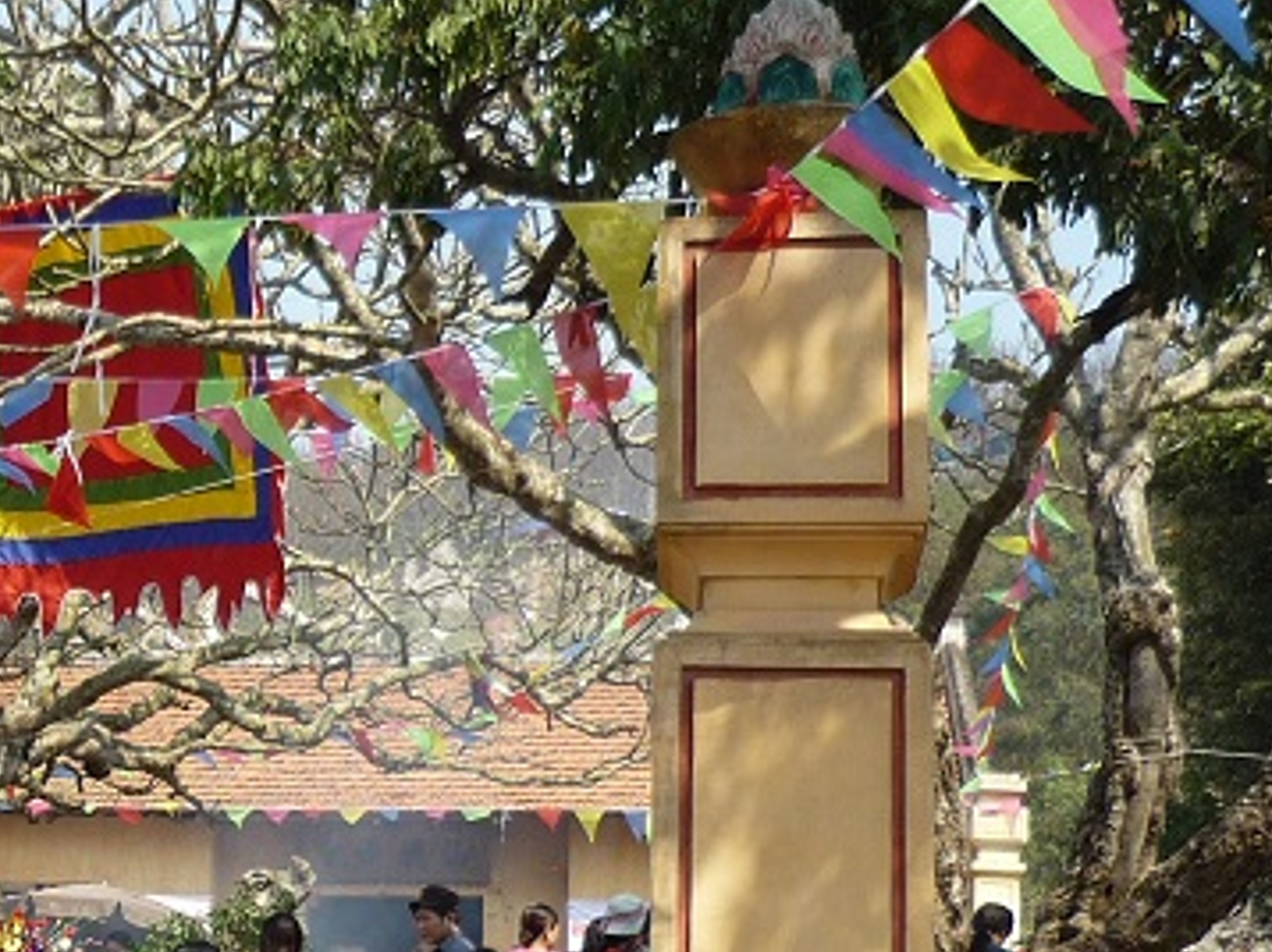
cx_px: -249
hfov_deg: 21.9
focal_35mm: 83
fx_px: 3048
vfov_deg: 17.7
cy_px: 705
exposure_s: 1/640
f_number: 2.8
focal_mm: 5.5
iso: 100
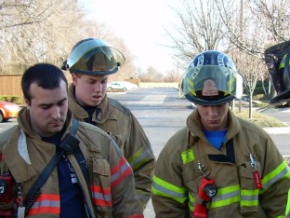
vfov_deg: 18.7
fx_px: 653
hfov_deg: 24.6
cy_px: 183
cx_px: 231
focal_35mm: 78
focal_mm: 6.3
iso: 50
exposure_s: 1/162
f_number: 2.8
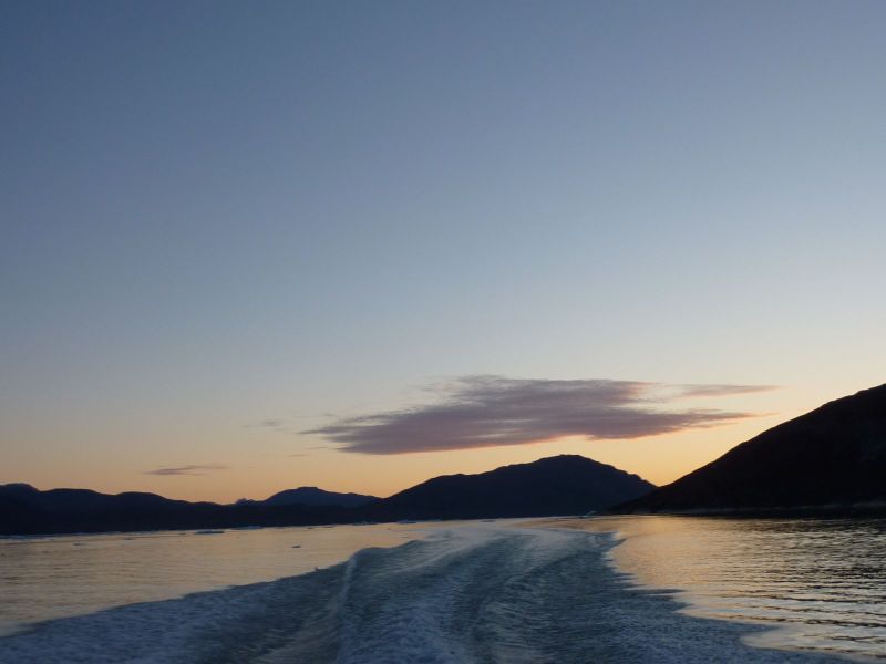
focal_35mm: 40
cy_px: 332
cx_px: 443
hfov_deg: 46.8
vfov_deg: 36.0
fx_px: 1024
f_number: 4
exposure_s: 1/125
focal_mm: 6.5
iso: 80
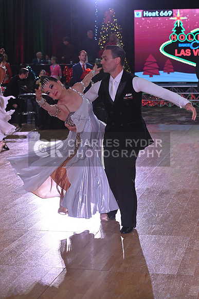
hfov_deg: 15.9
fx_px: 713
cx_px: 100
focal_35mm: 86
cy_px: 150
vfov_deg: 23.6
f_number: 6.3
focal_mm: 86
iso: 2500
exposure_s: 1/400
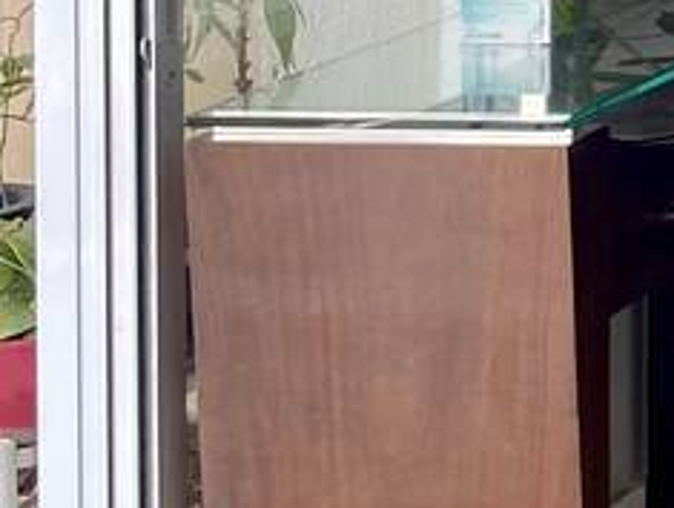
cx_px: 1927
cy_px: -479
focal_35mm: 159
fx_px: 3101
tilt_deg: -2.0
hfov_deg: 9.9
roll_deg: -0.5
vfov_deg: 8.9
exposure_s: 1/122
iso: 80
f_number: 1.8
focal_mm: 4.25
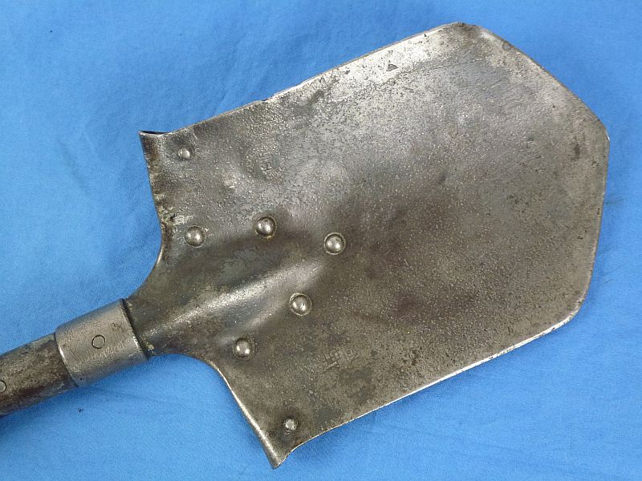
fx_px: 760
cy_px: 240
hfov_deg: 45.8
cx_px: 321
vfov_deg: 35.1
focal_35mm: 41
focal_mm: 7.4
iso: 400
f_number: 3.9
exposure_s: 1/80
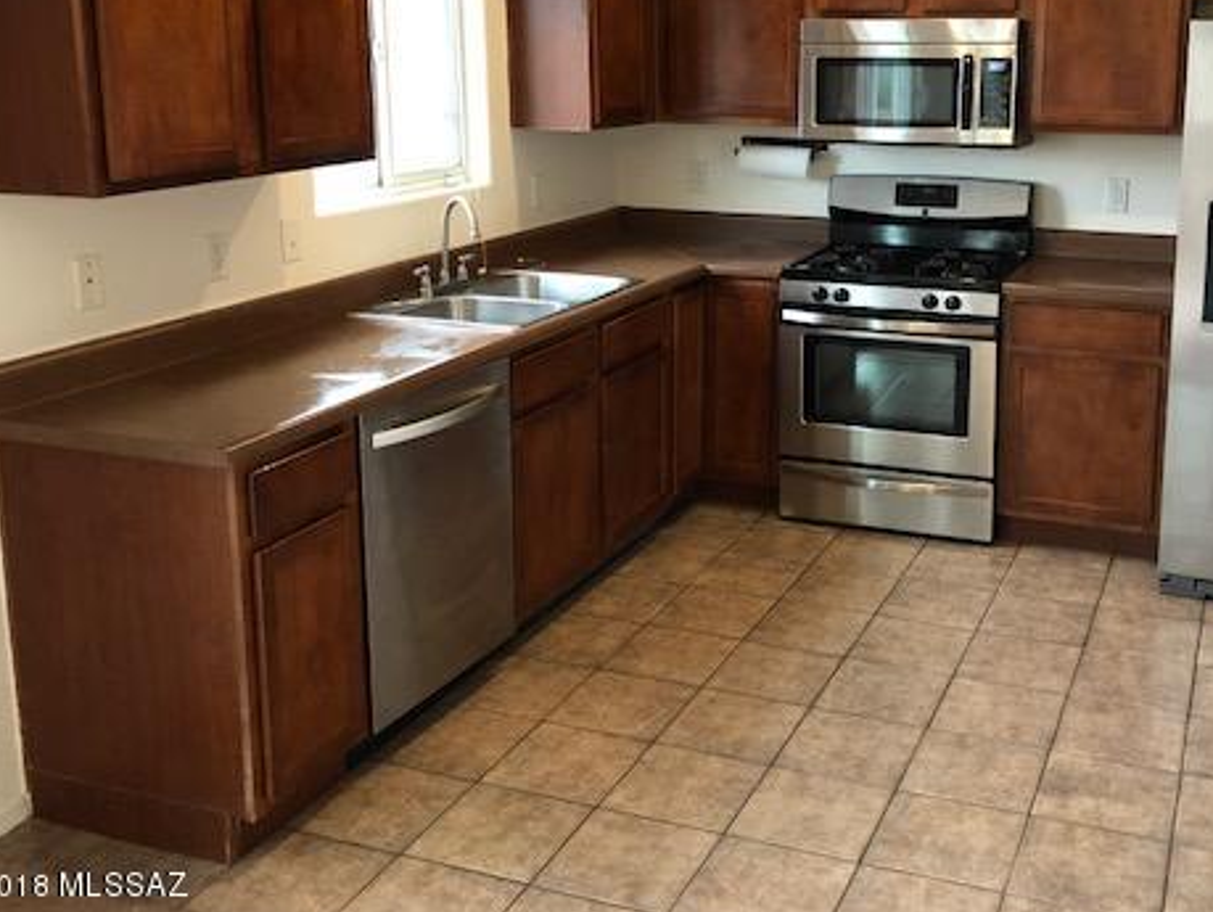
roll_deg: -0.3
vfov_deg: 36.5
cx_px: 782
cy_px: 304
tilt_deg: -11.4
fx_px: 1368
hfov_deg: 47.2
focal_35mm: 39
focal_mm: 3.99
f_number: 1.8
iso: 80
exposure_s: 1/15
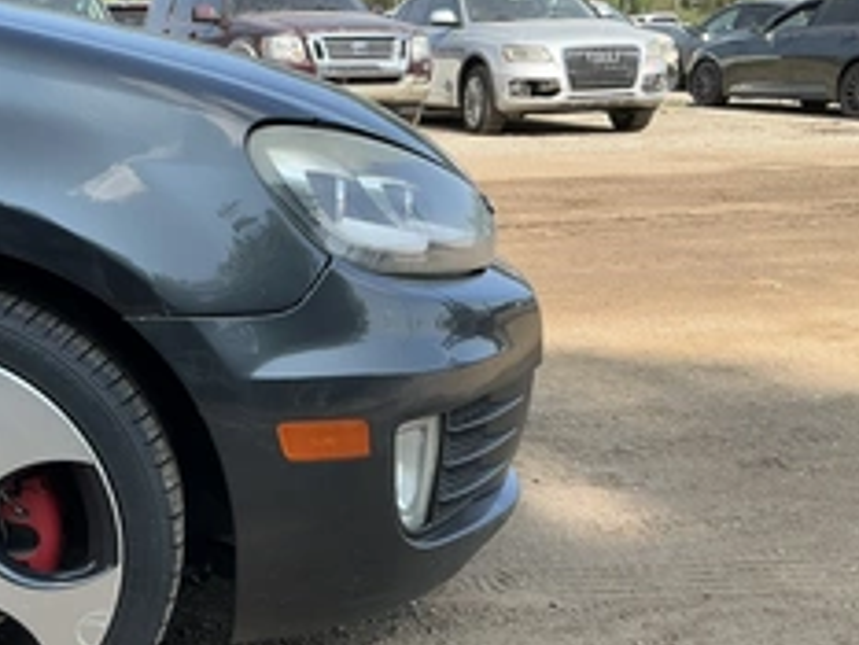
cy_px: 380
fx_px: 1192
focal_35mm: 48
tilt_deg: -14.6
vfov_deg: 30.2
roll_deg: +0.4
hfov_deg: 38.1
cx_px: 162
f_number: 1.8
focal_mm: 3
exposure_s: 1/495
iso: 25
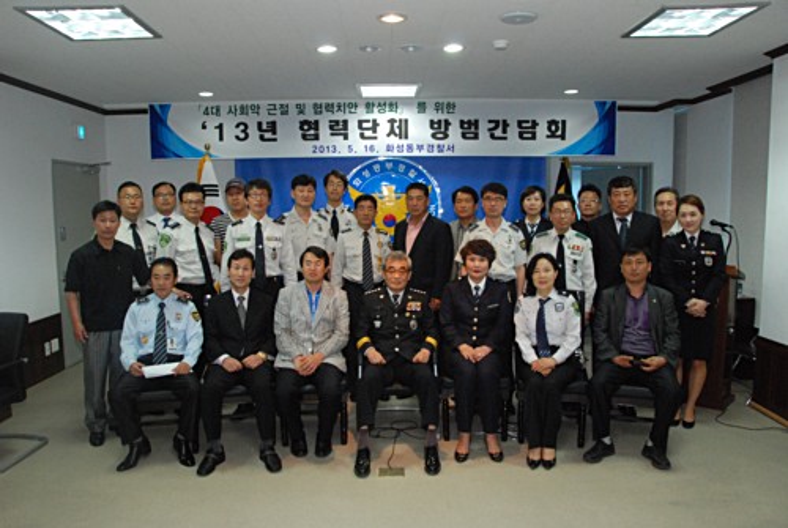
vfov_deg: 48.1
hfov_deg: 67.3
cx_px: 394
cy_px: 264
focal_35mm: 27
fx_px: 592
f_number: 8
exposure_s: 1/60
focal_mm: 18
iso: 1600
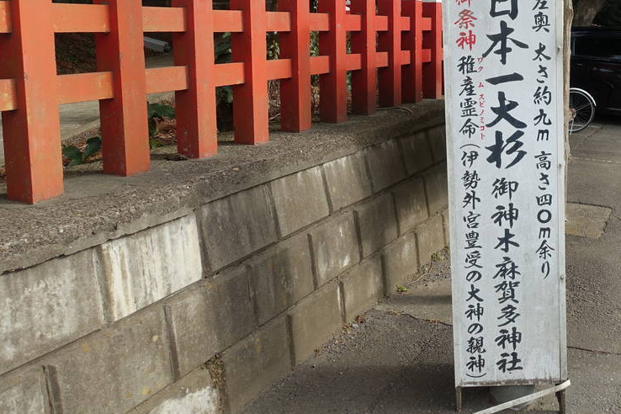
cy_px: 123
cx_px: 460
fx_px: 673
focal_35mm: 39
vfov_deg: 33.8
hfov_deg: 47.8
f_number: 4
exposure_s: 1/400
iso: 125
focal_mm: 8.8
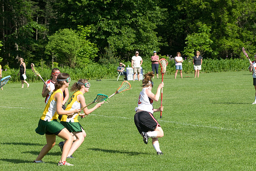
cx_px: 128
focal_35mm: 165
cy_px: 86
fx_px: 1174
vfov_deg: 8.3
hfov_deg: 12.4
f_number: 6.3
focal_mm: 110
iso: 400
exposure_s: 1/1250
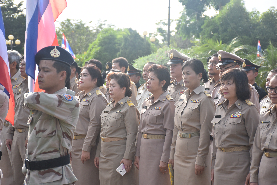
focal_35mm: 105
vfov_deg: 13.0
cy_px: 92
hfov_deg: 19.5
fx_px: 808
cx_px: 138
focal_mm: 70
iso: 400
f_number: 5.6
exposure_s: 1/500
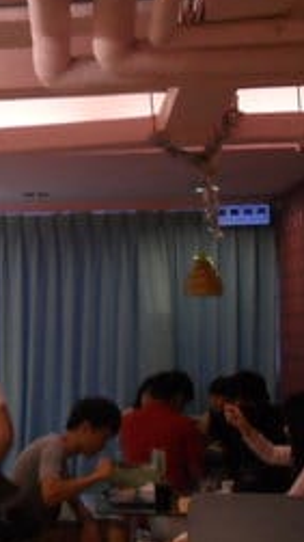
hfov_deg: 14.2
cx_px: -222
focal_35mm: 76
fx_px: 1090
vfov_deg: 27.9
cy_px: 303
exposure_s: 1/30
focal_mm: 6.2
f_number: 2.8
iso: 240
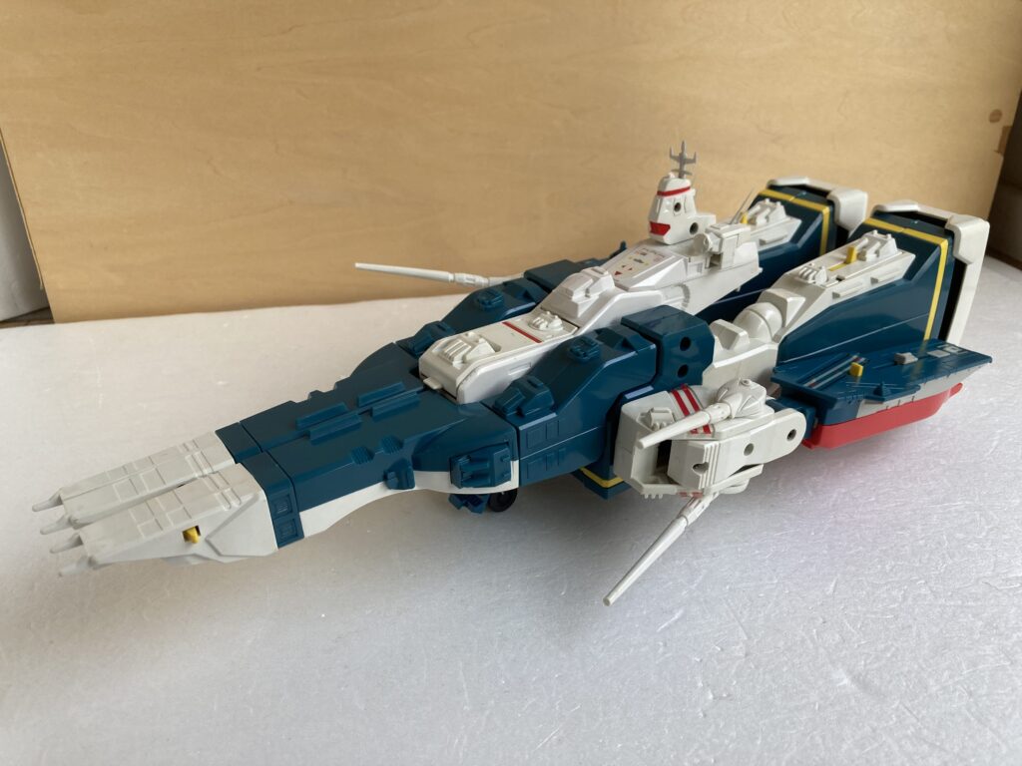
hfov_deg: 63.4
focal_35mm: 28
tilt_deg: -27.9
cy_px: 383
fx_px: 827
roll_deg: +1.1
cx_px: 511
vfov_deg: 49.7
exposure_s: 1/121
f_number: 1.8
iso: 40
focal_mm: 3.99
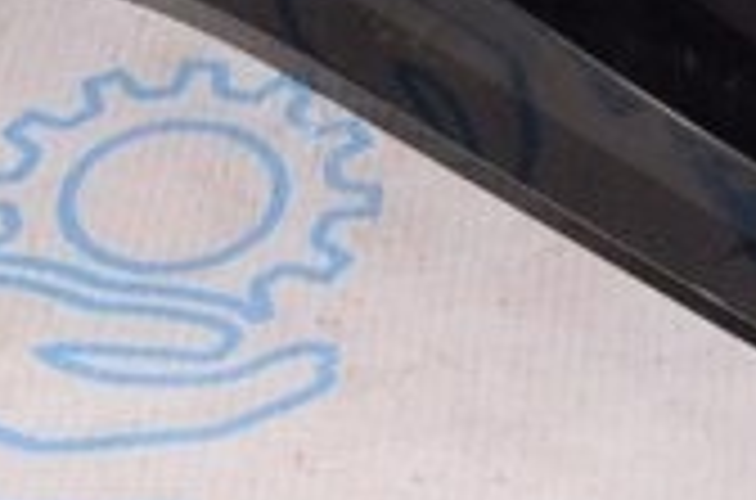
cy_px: -439
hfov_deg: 12.0
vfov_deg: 8.0
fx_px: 3455
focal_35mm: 165
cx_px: 1102
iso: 1600
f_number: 8
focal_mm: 18
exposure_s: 1/200
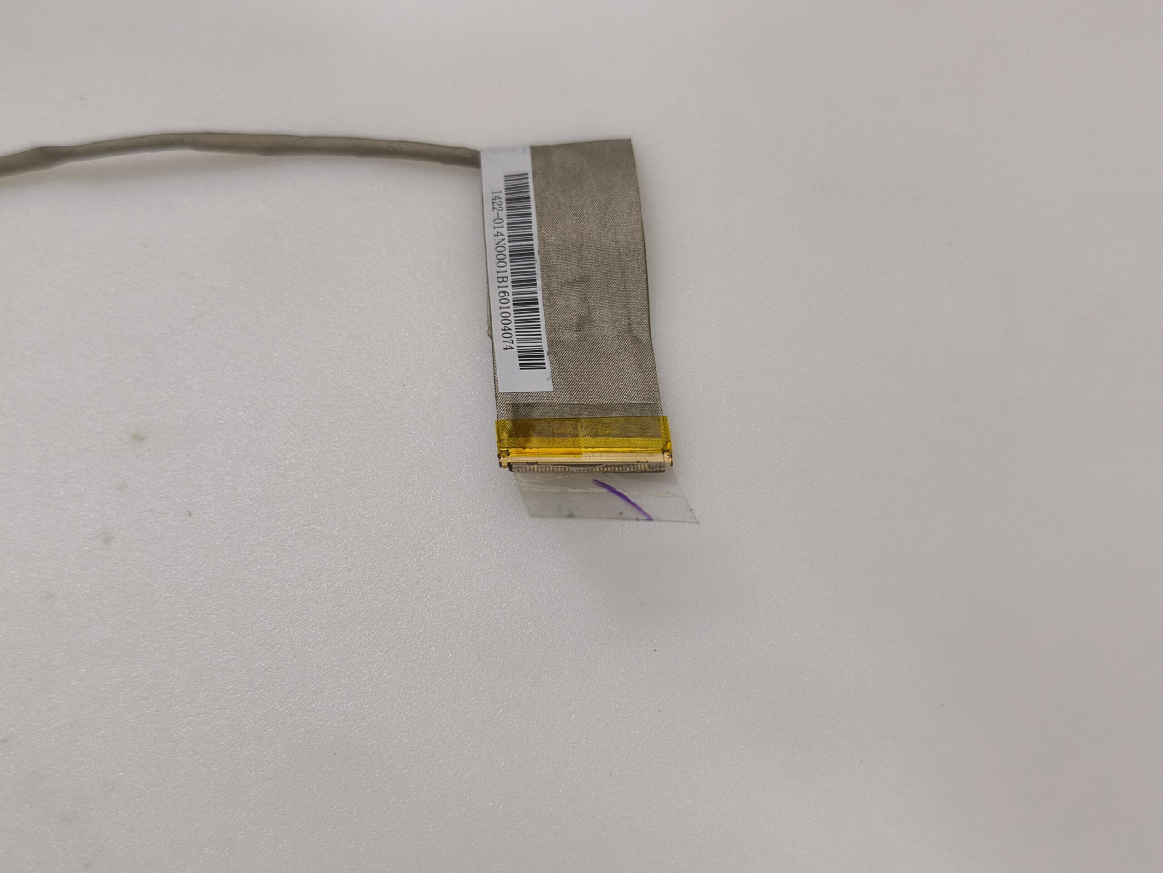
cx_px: 582
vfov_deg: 40.7
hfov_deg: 52.6
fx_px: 1176
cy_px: 436
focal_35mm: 35
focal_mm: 6.57
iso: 400
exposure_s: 1/50
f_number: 1.6
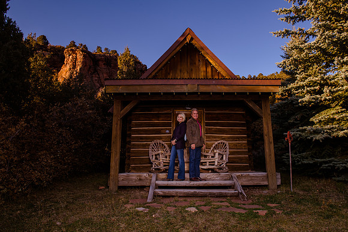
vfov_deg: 52.4
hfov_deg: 72.8
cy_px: 116
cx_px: 175
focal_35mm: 24
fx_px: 236
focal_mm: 24
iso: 640
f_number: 8
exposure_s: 1/200
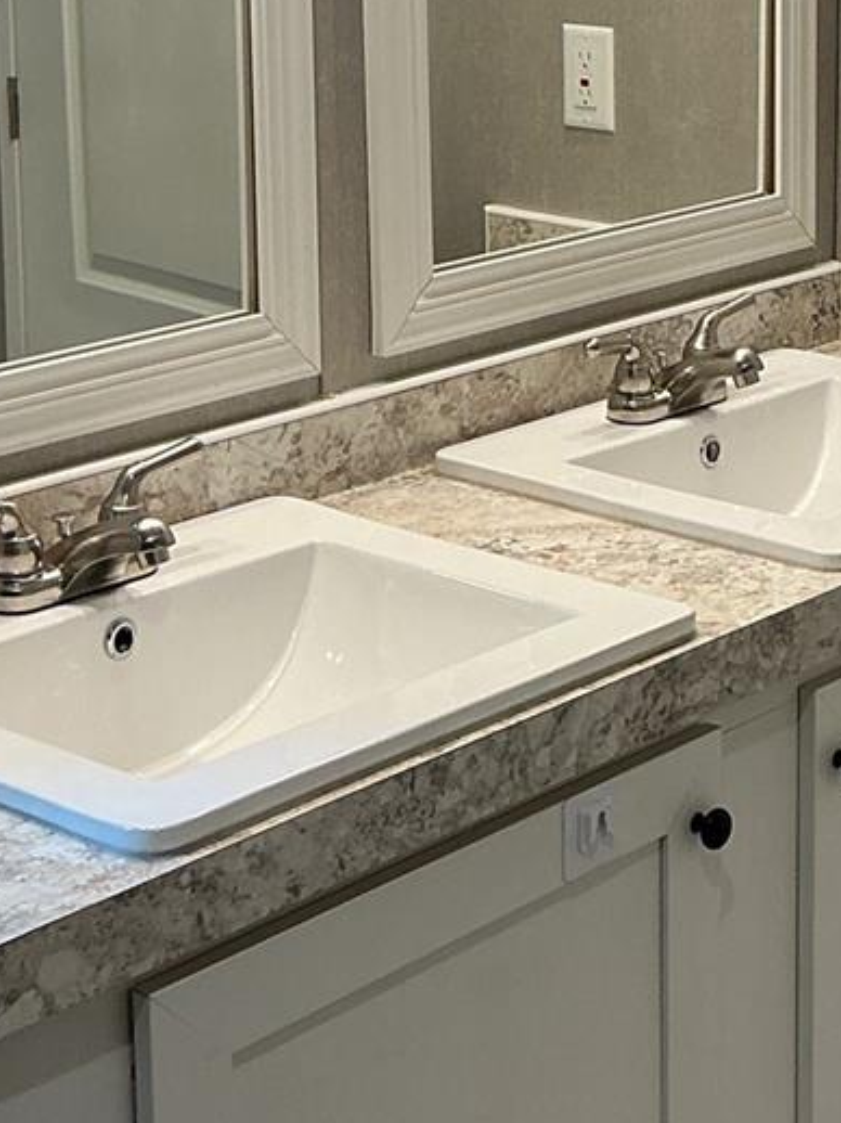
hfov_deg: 17.0
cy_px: 228
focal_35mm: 86
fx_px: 2788
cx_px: 683
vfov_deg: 22.5
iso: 40
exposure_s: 1/60
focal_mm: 3
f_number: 1.8
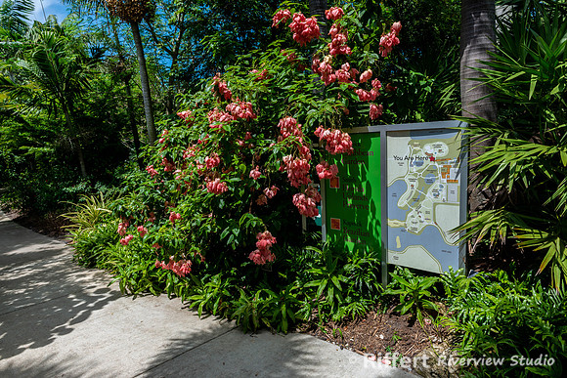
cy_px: 189
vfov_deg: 53.2
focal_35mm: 24
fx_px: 378
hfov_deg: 73.7
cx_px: 284
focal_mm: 24
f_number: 8
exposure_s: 1/250
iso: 100
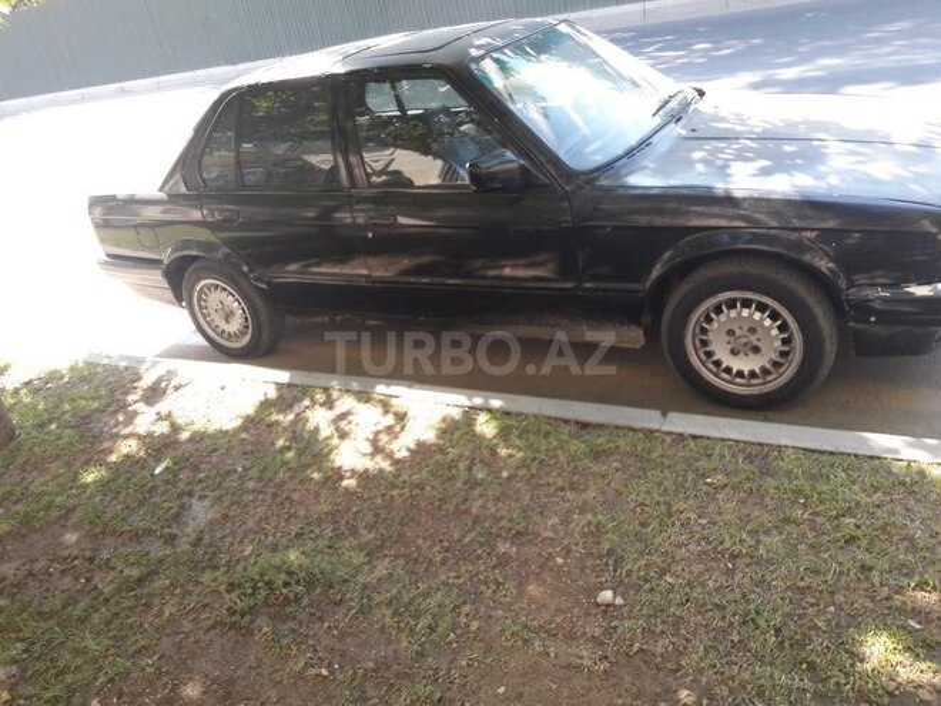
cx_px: 470
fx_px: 761
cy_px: 353
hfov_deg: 63.4
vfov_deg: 49.7
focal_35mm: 28
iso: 40
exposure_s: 1/100
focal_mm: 3.7
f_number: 1.9
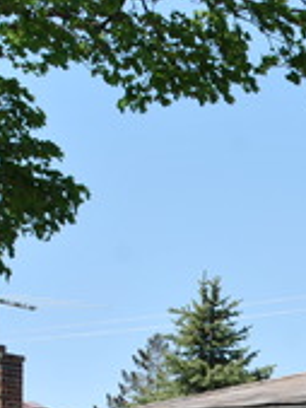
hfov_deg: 6.1
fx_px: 2837
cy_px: 512
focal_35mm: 241
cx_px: 552
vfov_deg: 8.1
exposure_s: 1/250
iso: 100
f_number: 8
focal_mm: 44
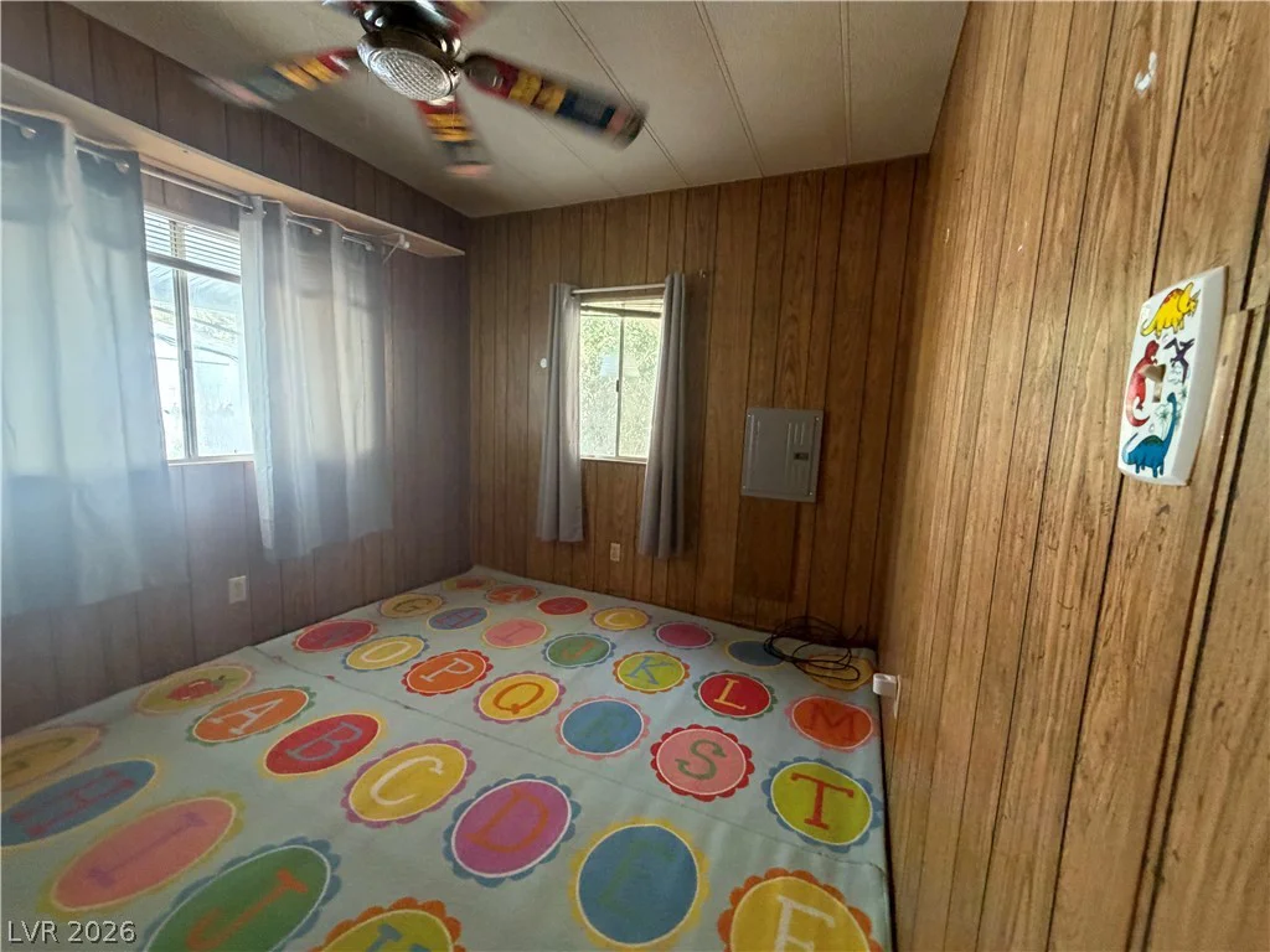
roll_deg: -1.8
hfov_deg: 102.1
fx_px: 514
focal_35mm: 14
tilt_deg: -7.9
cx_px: 635
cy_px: 476
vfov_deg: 85.7
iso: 500
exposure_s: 1/60
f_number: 2.2
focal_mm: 2.22
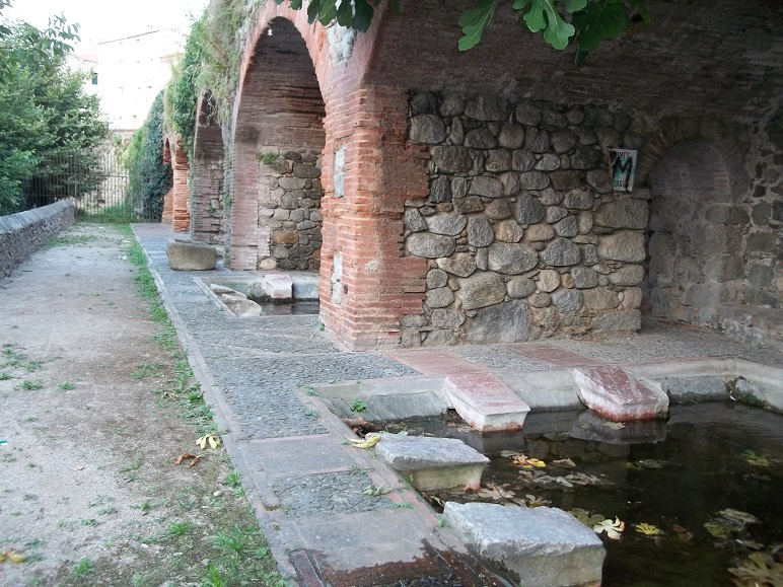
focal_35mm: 32
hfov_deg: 56.8
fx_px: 724
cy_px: 294
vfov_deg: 44.2
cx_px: 392
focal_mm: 5.7
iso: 160
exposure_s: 1/30
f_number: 2.9
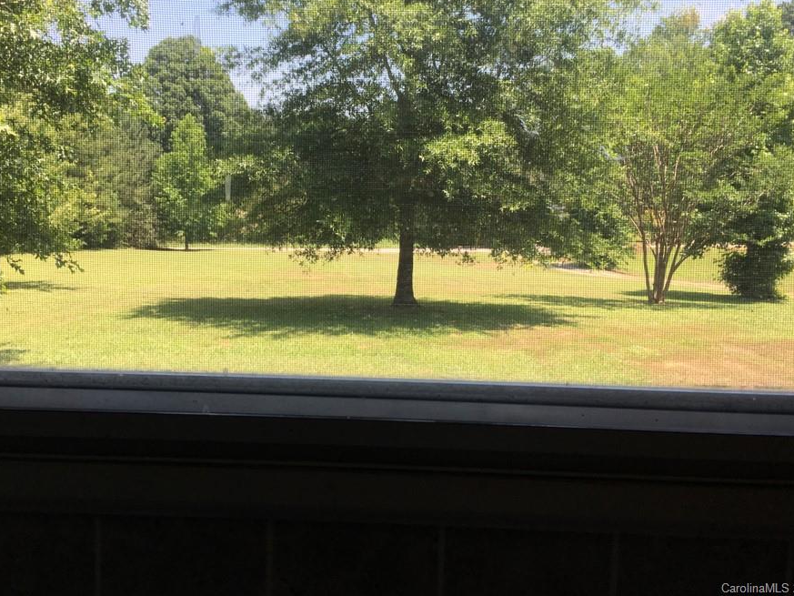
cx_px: 360
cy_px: 247
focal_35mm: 34
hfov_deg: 53.9
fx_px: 780
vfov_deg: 41.7
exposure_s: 1/418
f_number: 2.2
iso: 25
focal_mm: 4.15
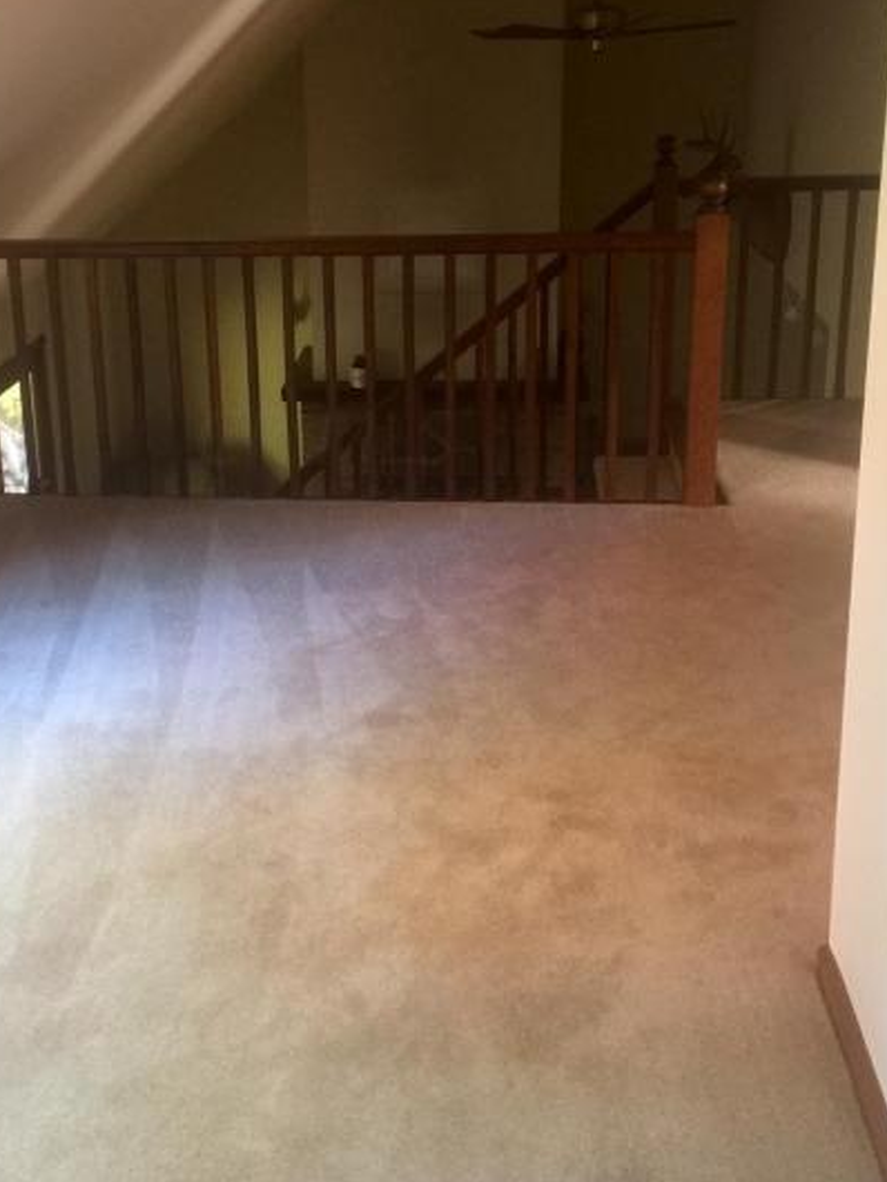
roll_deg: +2.0
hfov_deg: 34.2
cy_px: 437
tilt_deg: -16.2
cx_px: 325
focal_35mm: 42
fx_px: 1434
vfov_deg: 44.4
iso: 125
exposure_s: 1/8
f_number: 2.2
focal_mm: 4.15
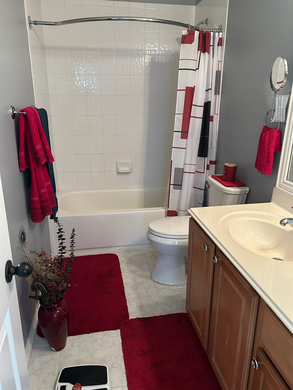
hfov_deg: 53.1
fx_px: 293
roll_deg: -0.5
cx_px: 146
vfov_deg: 67.3
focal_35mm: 26
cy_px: 195
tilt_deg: -17.4
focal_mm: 5.7
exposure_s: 1/60
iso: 250
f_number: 1.5
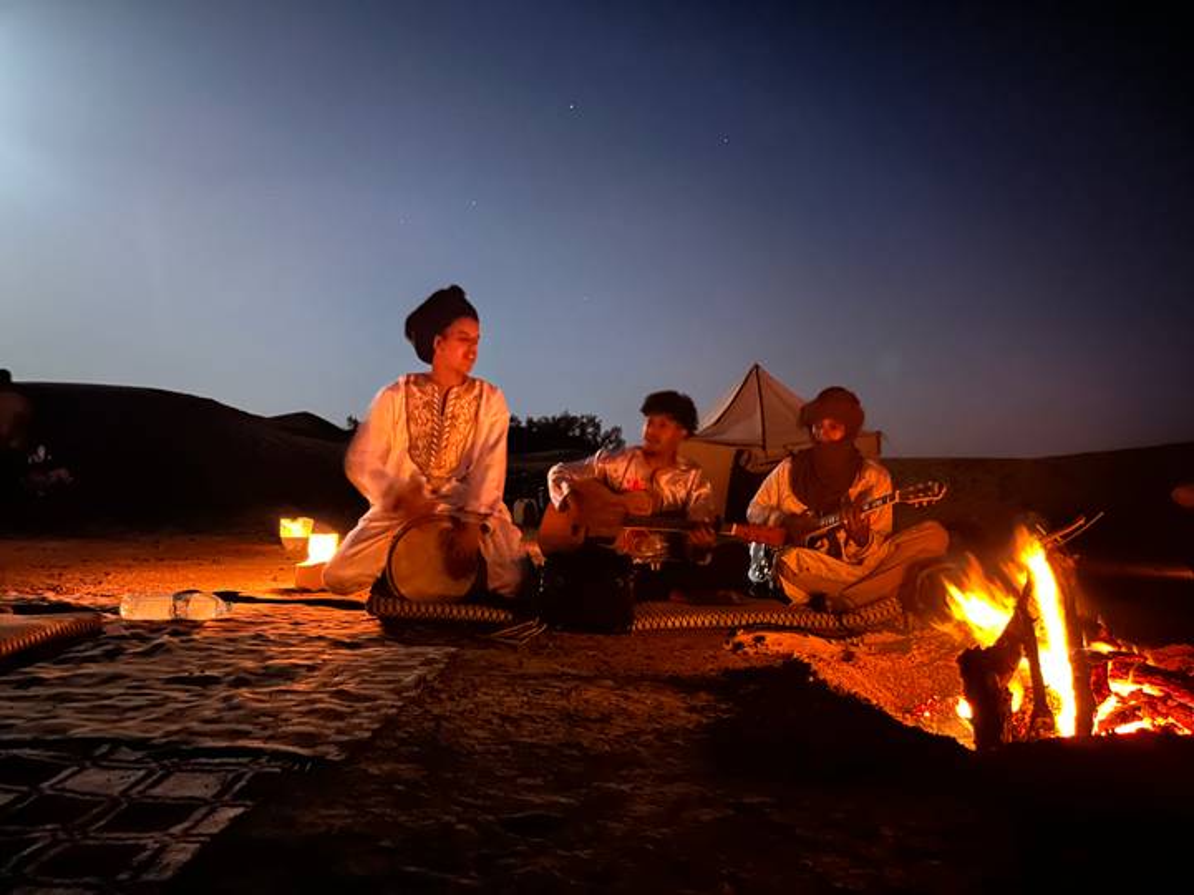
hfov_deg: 67.3
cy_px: 448
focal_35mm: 26
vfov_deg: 53.1
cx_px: 597
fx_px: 897
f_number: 1.6
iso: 4000
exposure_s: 1/5
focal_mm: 5.1
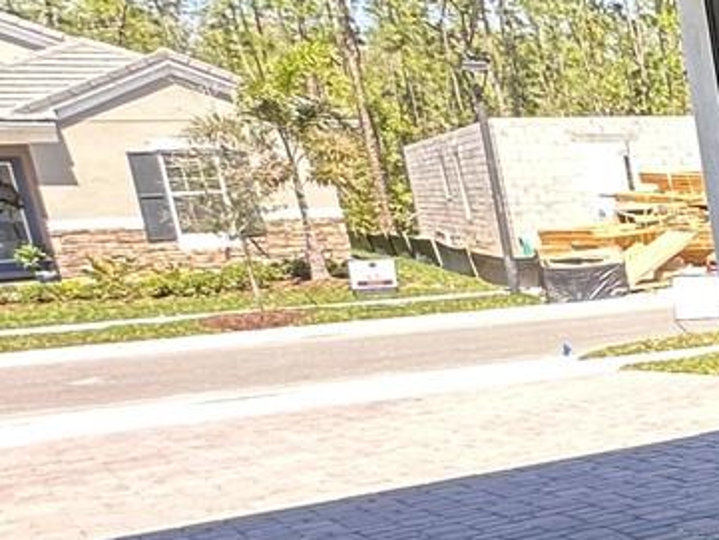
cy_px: 430
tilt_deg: -12.0
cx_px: 1432
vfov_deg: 23.3
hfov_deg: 19.1
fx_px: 1288
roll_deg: +1.6
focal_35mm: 62
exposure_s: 1/200
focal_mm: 2.22
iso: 40
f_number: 2.2
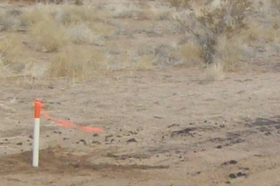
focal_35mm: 209
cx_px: 224
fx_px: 1625
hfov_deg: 9.8
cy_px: 165
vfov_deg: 6.6
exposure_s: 1/217
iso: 80
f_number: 2.7
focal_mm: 6
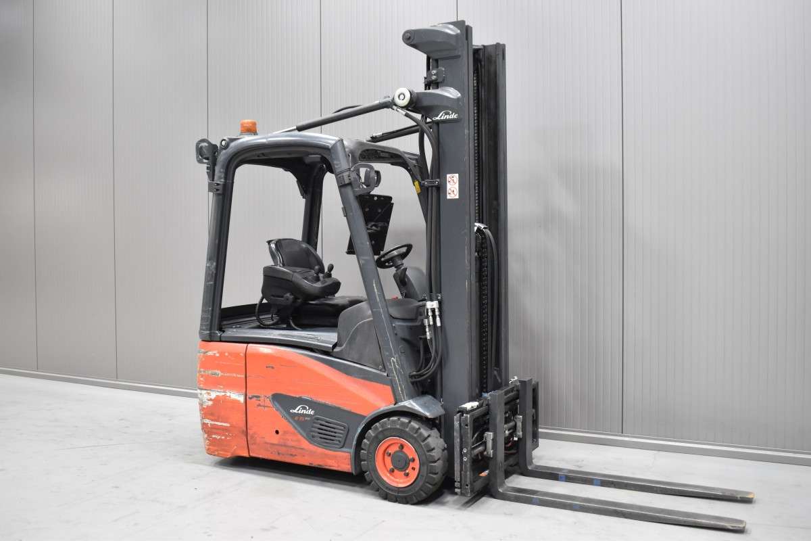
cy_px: 270
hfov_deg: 55.1
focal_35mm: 34
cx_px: 406
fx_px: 777
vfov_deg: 38.4
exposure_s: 1/30
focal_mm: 23
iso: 1600
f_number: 4.5
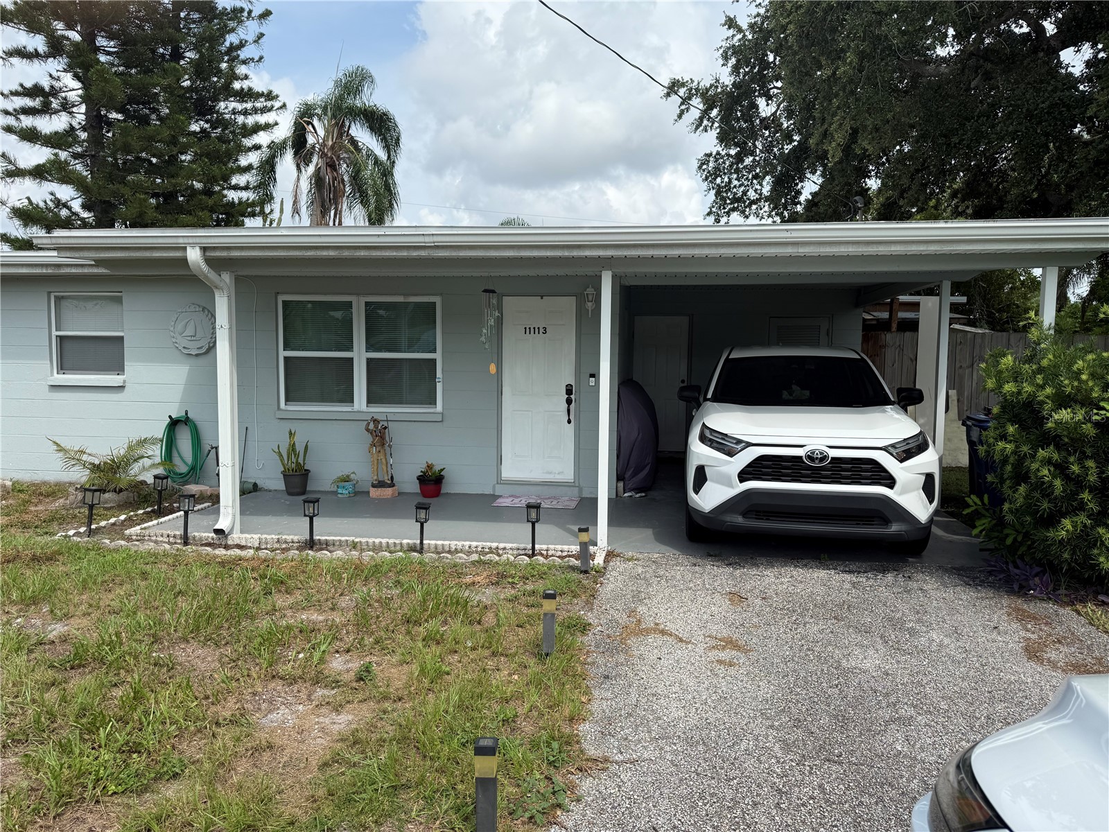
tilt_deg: -3.2
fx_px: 769
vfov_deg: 56.8
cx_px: 554
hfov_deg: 71.6
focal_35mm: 24
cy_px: 416
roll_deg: +0.3
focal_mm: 6.76
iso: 80
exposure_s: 1/4167
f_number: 1.78
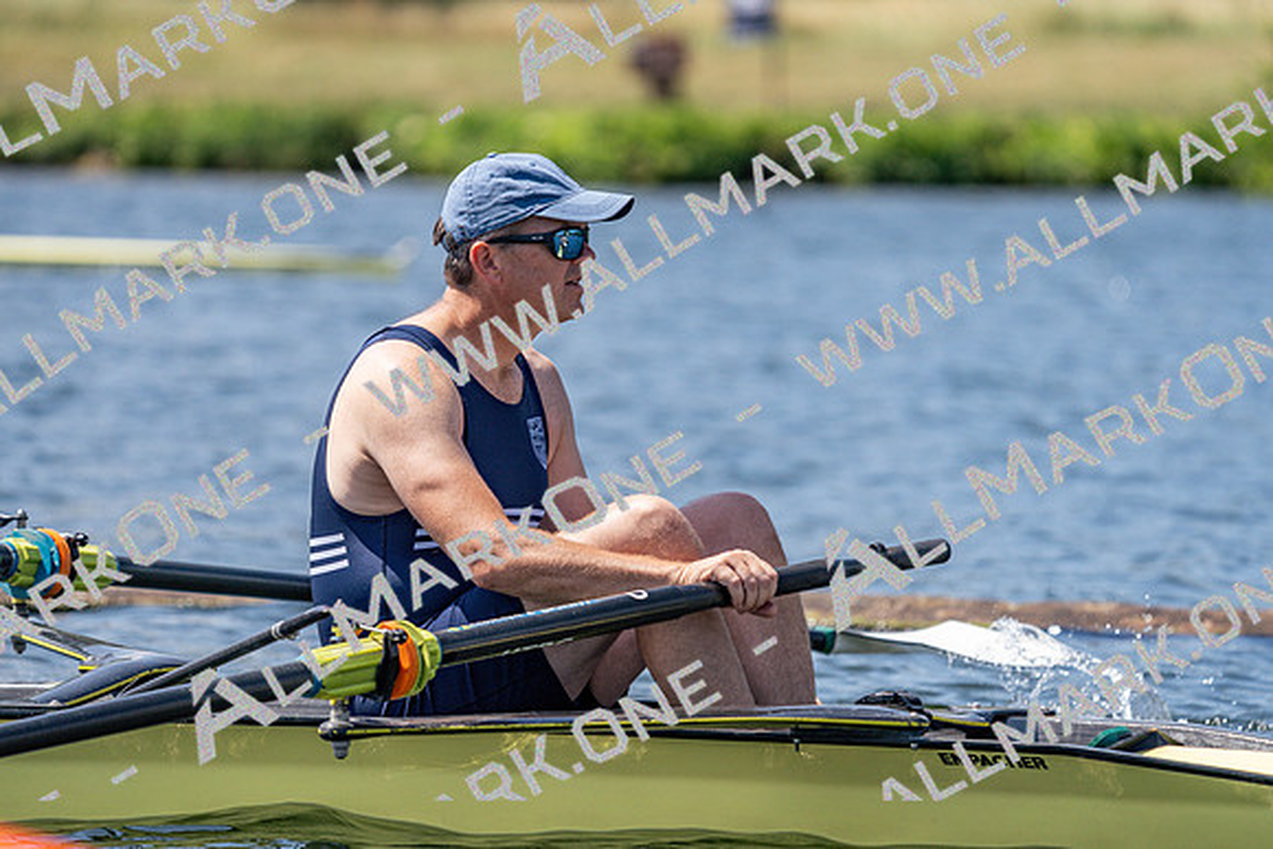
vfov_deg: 3.6
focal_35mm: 385
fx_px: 13617
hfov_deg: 5.4
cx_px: 636
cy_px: 424
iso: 320
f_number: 6.3
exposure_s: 1/2000
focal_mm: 385
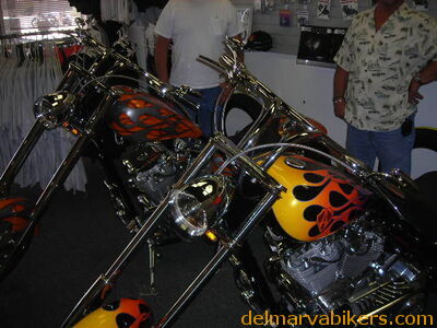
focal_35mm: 38
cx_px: 218
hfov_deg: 49.0
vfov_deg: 37.7
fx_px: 480
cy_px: 164
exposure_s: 1/60.1
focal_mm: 6.3
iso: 62
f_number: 3.2
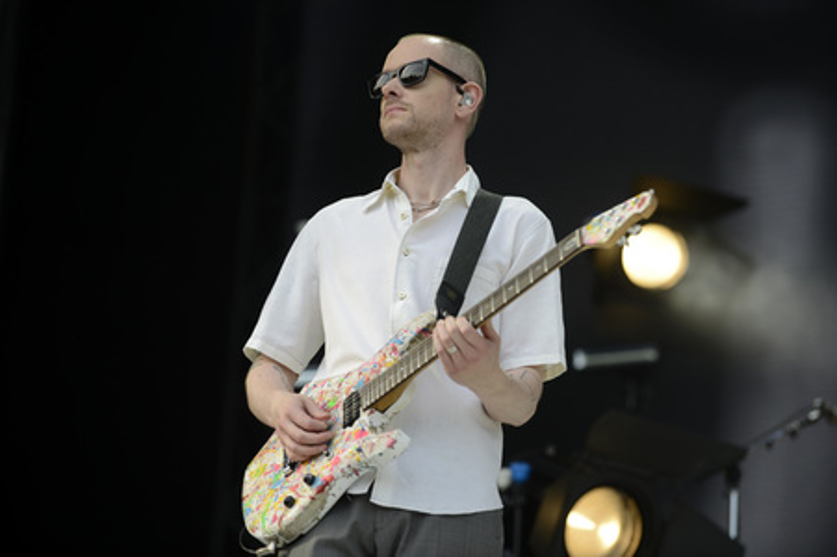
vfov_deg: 9.1
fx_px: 3485
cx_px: 418
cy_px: 278
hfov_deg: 13.7
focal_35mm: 150
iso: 160
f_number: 4
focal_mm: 150
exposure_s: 1/500
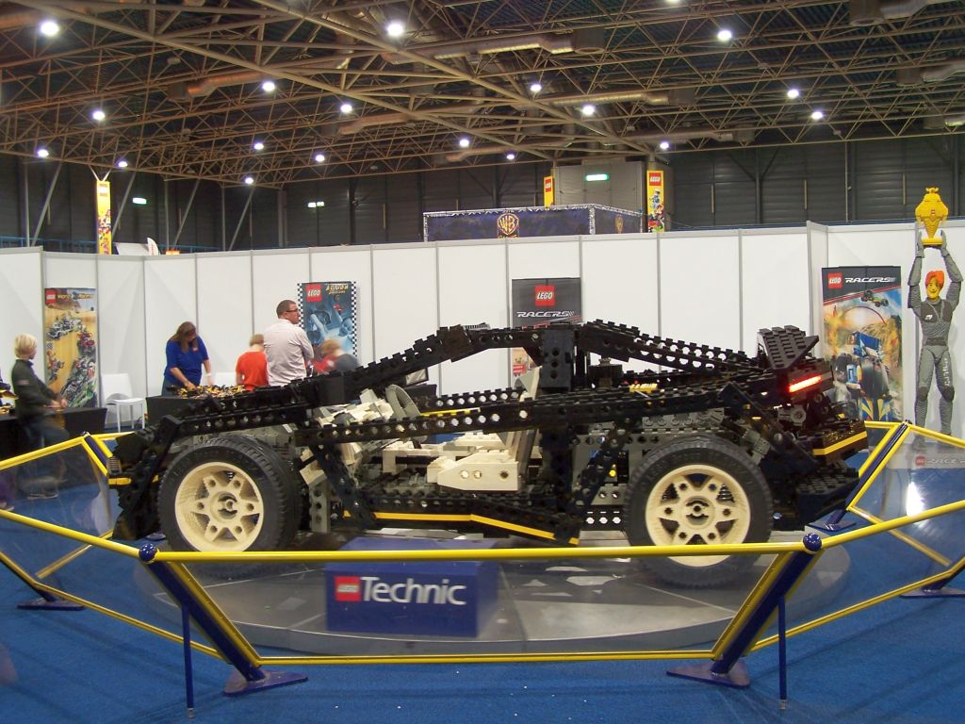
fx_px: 1115
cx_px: 482
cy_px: 362
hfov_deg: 46.8
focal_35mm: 40
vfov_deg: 36.0
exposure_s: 1/2
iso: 80
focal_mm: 6.7
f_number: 2.8
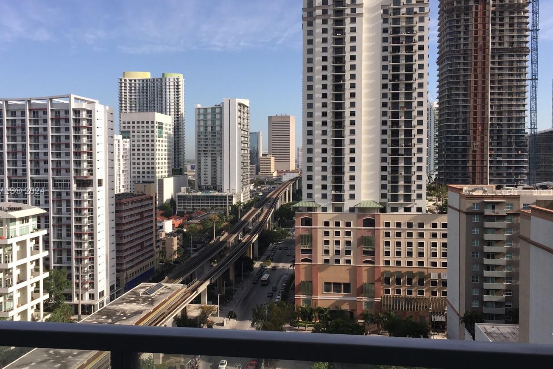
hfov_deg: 51.8
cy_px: 192
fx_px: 568
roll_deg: +0.0
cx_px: 249
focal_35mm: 37
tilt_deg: -2.7
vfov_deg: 36.0
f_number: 2.2
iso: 32
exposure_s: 1/1464
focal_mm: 4.15
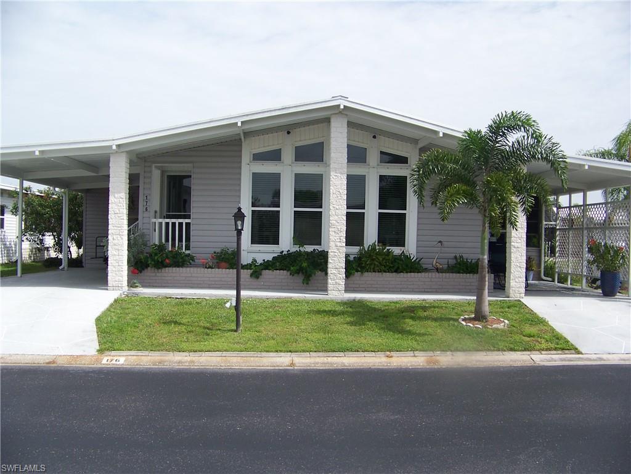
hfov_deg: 51.4
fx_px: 656
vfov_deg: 39.7
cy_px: 237
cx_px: 316
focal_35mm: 36
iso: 64
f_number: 2.8
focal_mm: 5.85
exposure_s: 1/1000
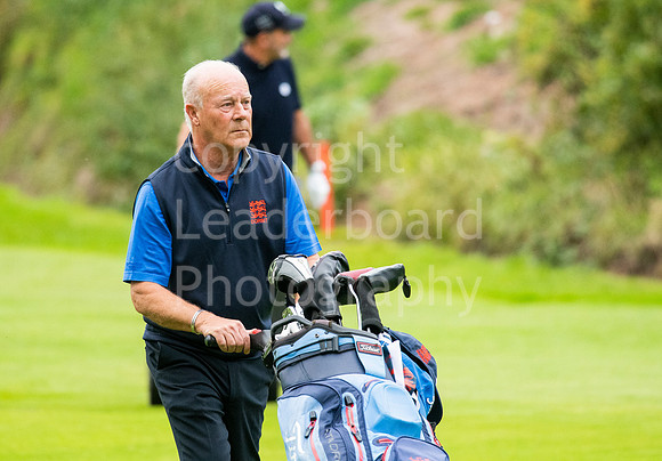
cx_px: 279
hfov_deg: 4.0
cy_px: 206
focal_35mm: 514
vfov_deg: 2.8
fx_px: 9576
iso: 2000
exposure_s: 1/1000
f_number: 4.5
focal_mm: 300
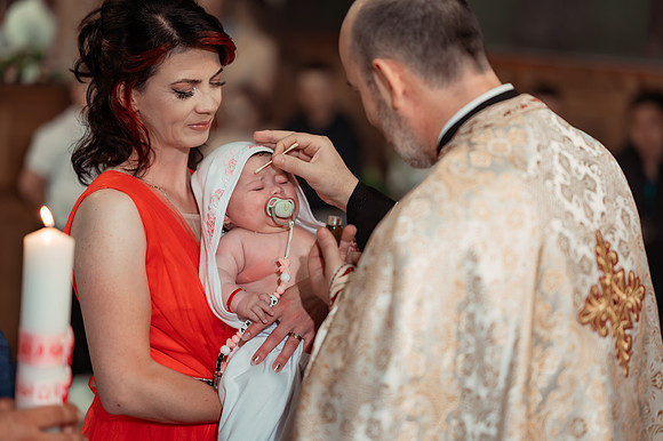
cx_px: 332
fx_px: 1564
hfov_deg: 23.9
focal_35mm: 85
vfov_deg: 16.1
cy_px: 220
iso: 1600
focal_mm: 85
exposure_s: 1/250
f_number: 2
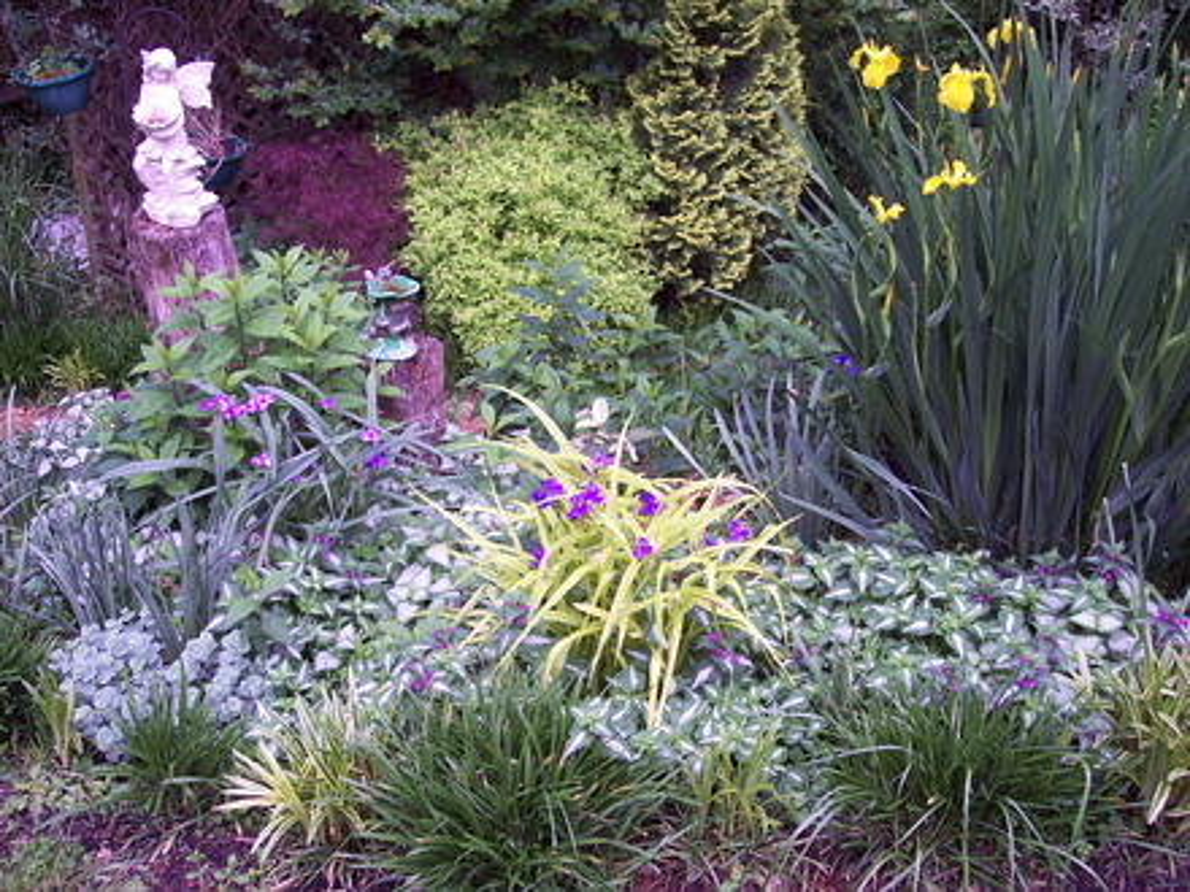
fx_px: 1341
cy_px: 446
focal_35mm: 39
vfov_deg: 36.8
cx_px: 595
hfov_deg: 47.9
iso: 140
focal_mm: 8
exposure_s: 1/30
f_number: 3.4
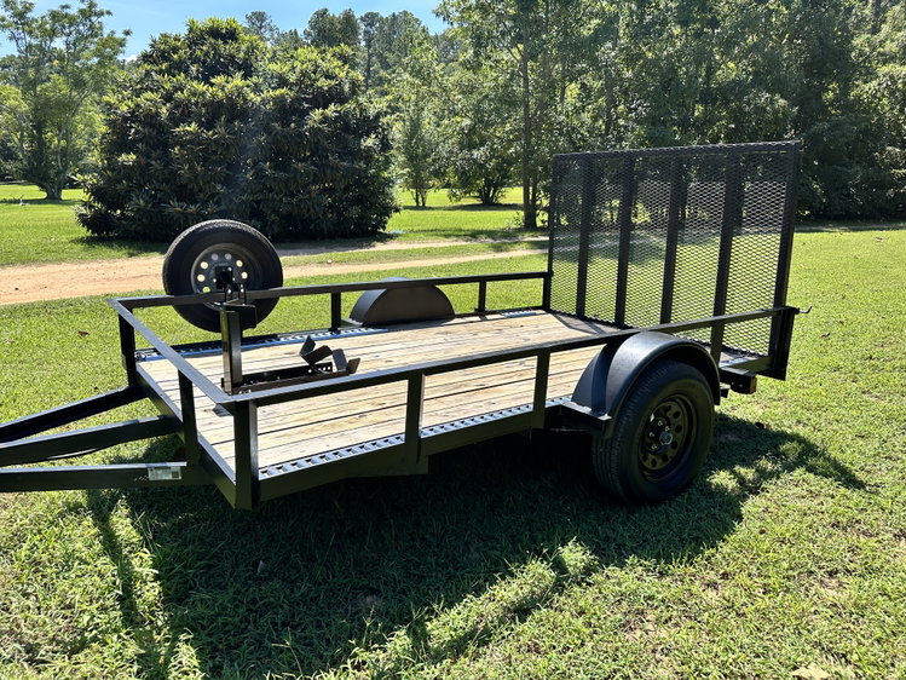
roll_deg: -0.8
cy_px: 340
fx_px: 628
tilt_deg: -15.6
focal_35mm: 24
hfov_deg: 71.6
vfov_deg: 56.8
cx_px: 453
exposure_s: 1/2353
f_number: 1.78
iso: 80
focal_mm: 6.86
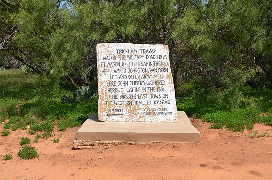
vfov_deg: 30.4
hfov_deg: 44.6
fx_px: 332
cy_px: 91
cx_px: 136
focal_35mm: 44
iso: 100
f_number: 9
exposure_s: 1/250
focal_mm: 28
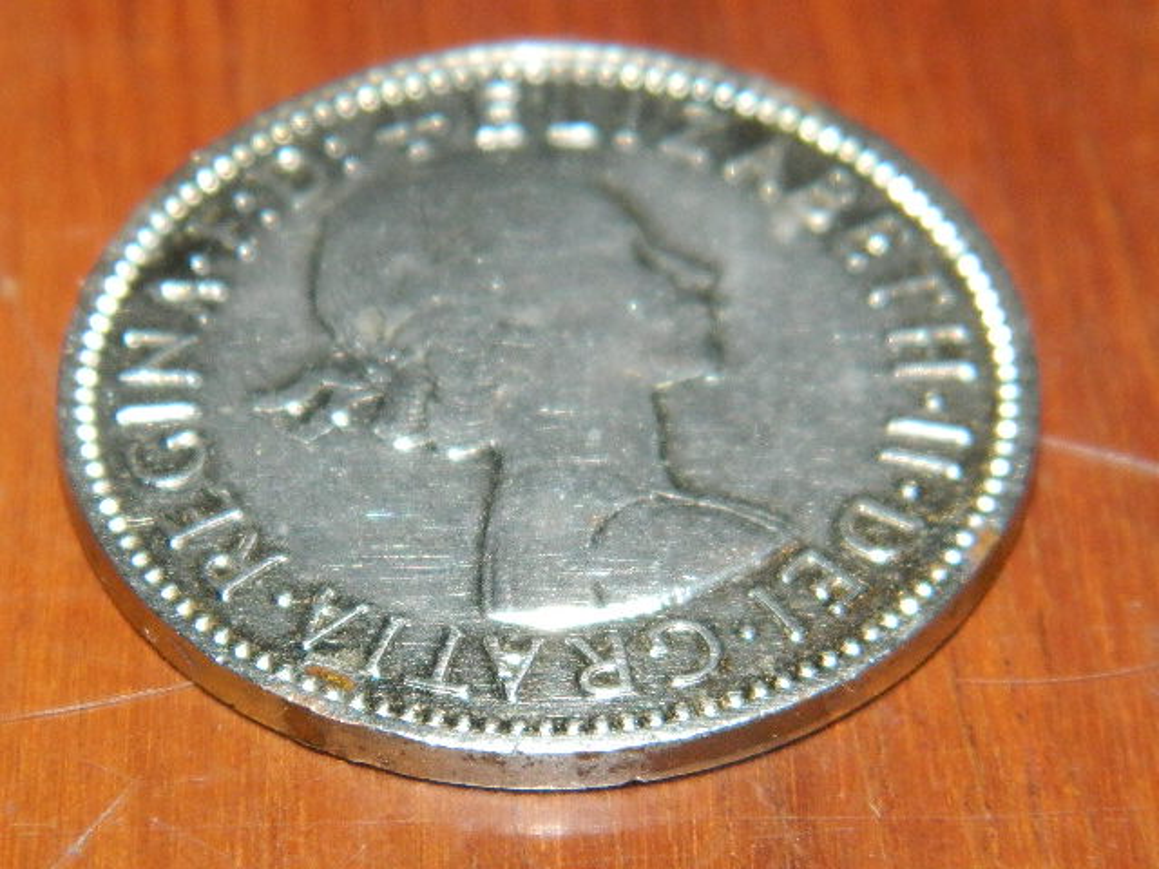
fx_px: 2812
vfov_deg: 17.6
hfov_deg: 23.3
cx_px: 580
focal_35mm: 84
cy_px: 434
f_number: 11.9
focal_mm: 15.1
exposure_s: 1/50
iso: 200
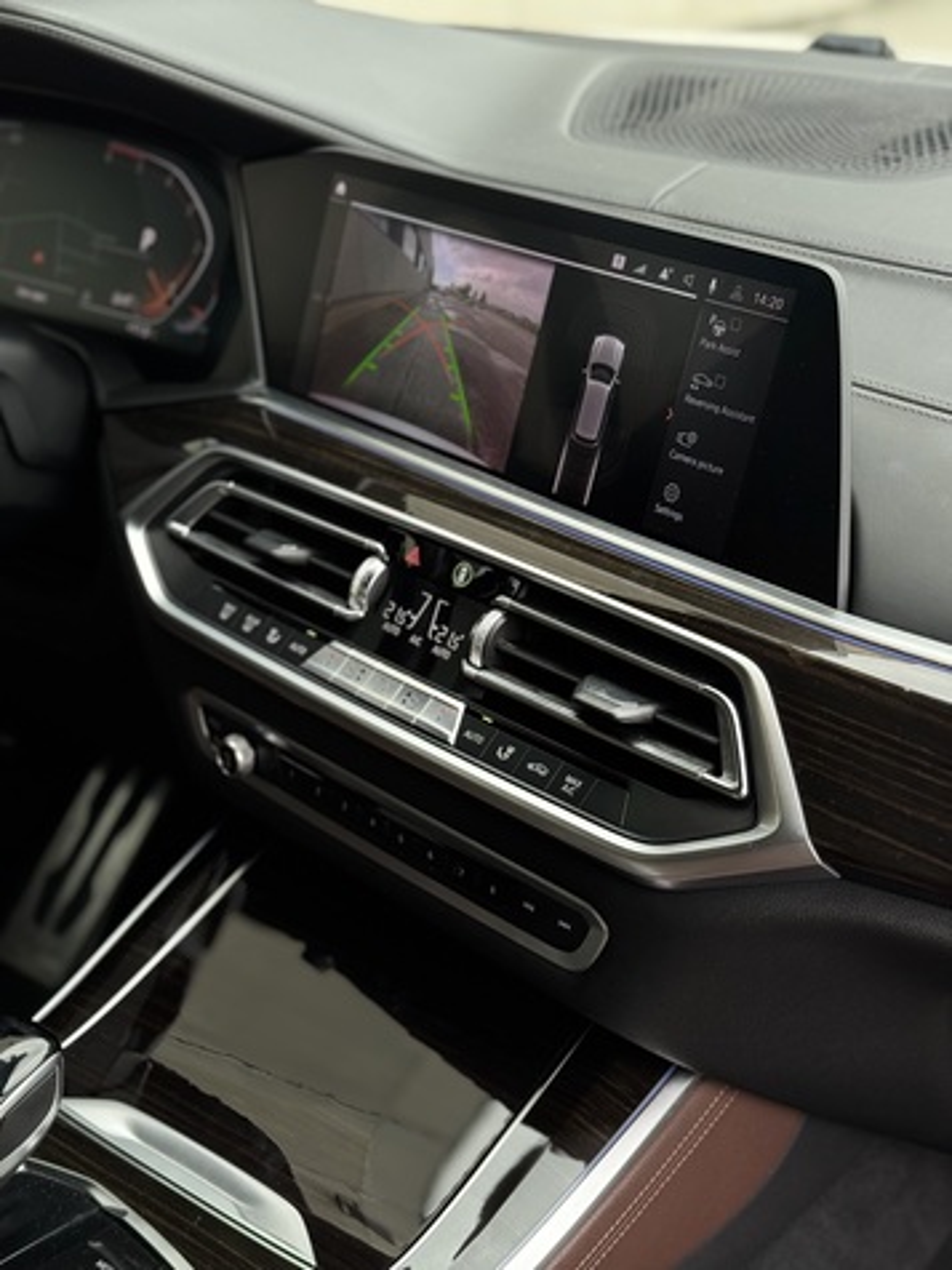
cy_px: 635
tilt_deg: -25.4
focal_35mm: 48
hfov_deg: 30.3
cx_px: 476
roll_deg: -0.2
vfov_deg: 39.7
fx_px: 1760
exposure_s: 1/244
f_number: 1.78
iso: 80
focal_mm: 6.76
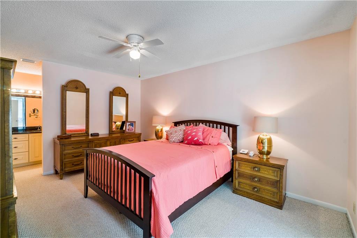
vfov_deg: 77.3
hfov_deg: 100.4
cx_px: 178
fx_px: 149
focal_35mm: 15
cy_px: 119
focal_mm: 10
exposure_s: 1/2
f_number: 11
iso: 160
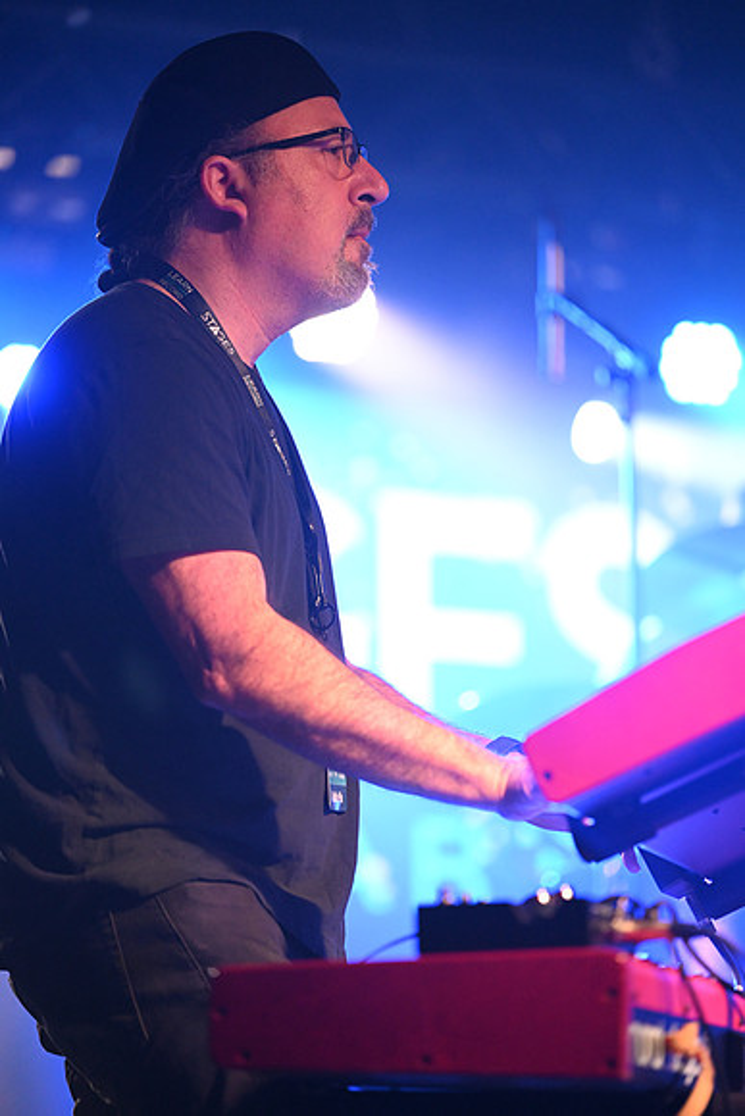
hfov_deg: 9.2
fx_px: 4653
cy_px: 558
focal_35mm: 150
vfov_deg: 13.7
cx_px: 372
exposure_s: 1/500
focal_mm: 150
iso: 3200
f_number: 2.8
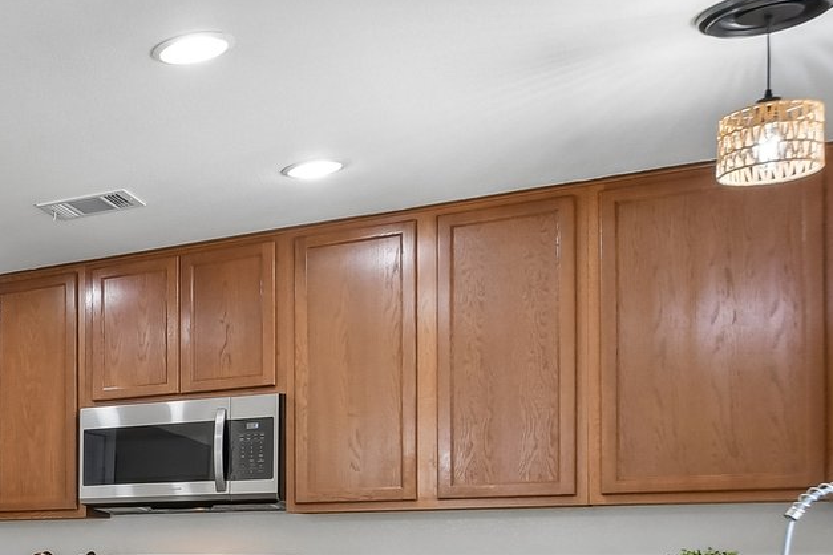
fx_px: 1134
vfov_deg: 27.0
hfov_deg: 29.3
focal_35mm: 49
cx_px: -341
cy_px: 443
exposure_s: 1/30
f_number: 8
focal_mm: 10
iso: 400
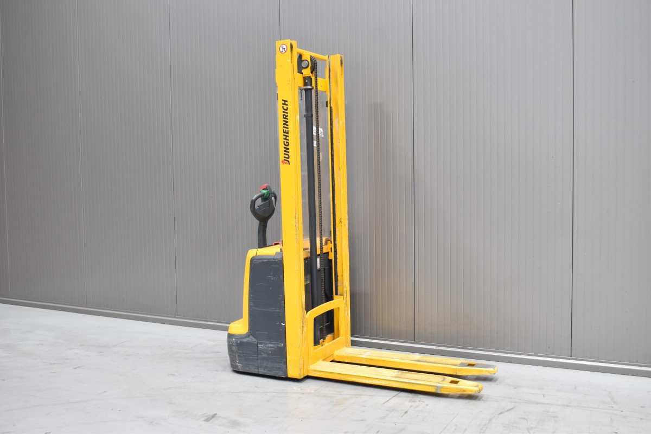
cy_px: 217
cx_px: 326
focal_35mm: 38
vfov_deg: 35.5
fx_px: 678
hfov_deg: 51.3
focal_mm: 25
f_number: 5
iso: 1600
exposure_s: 1/30
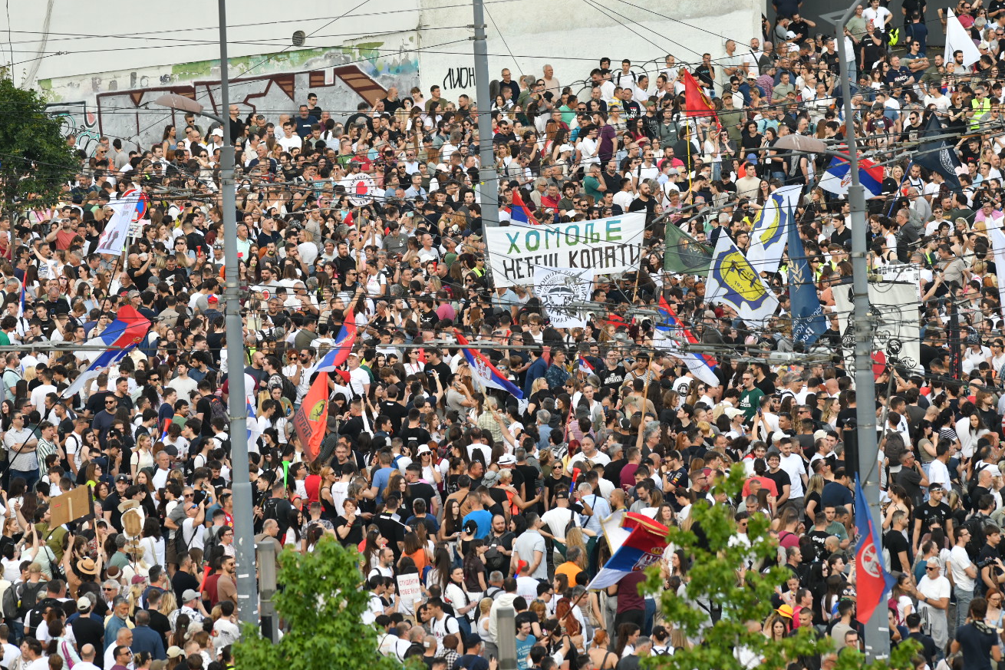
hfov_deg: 5.6
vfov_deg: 3.7
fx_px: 10355
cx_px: 460
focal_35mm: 371
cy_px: 342
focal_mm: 300
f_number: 6.3
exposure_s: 1/1000
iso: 800
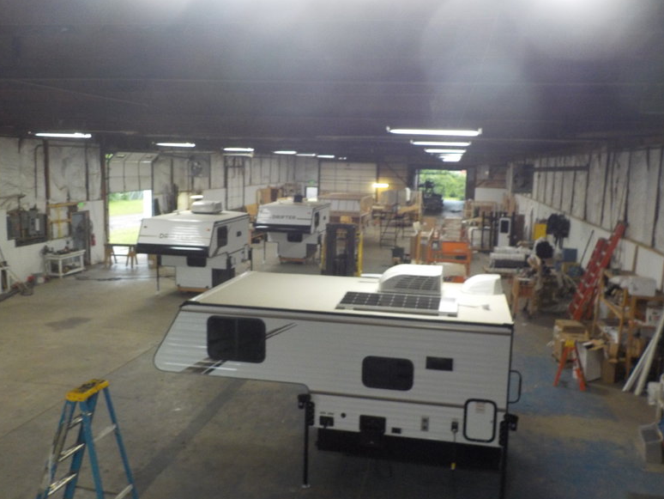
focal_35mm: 31
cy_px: 254
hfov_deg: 58.3
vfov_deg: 45.5
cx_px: 333
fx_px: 595
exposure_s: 1/30
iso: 360
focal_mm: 4.1
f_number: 3.3
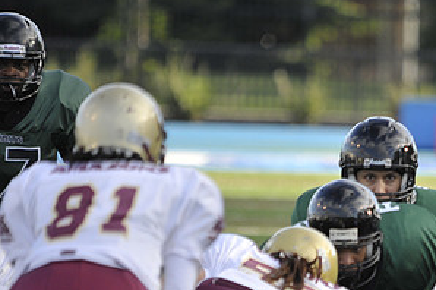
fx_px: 11771
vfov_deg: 1.4
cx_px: 377
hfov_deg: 2.1
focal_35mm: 973
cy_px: 205
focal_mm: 500
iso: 1100
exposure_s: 1/1000
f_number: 6.3
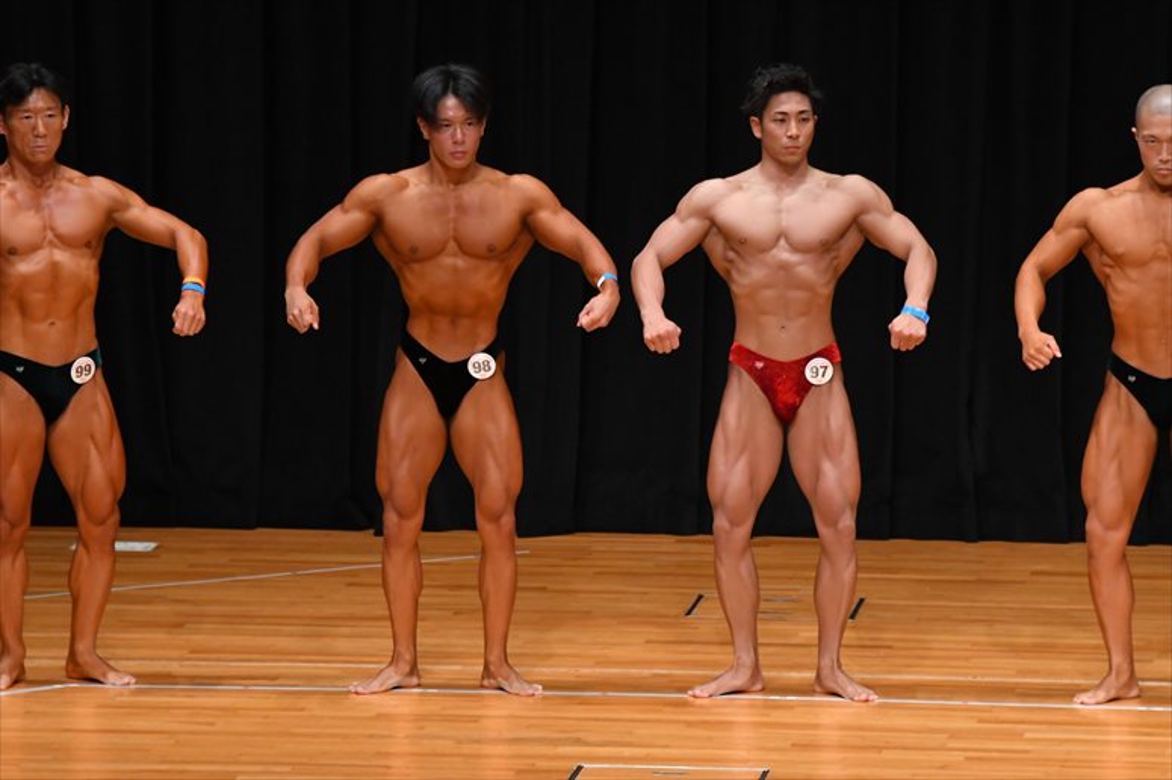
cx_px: 586
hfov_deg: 7.6
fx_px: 8786
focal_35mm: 270
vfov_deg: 5.1
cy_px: 390
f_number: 5.6
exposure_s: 1/400
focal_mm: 180
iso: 3200
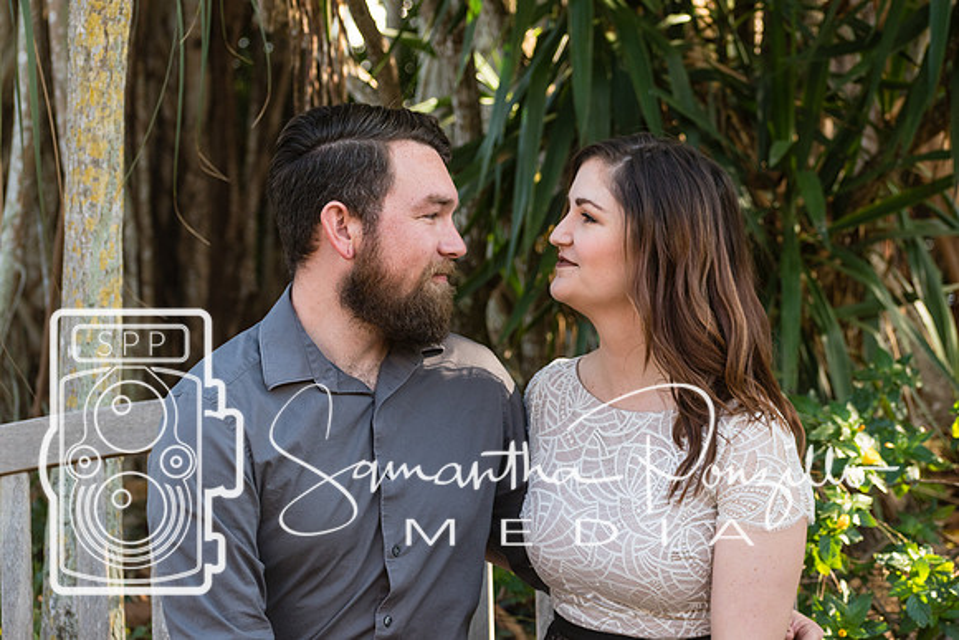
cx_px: 473
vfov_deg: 12.4
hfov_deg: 18.5
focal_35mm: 111
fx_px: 2952
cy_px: 320
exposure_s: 1/320
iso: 400
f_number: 4.8
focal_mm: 72
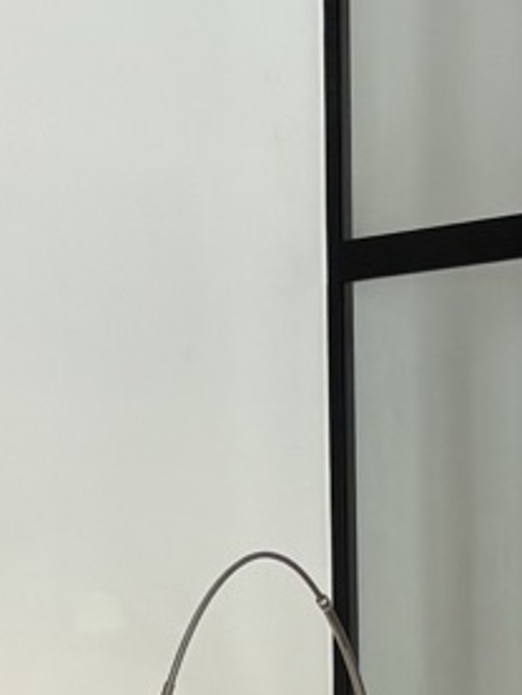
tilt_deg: -1.5
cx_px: 143
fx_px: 3014
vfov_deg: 13.0
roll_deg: +0.8
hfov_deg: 9.9
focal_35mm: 150
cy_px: 700
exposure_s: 1/100
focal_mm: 5.96
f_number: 1.6
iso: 64
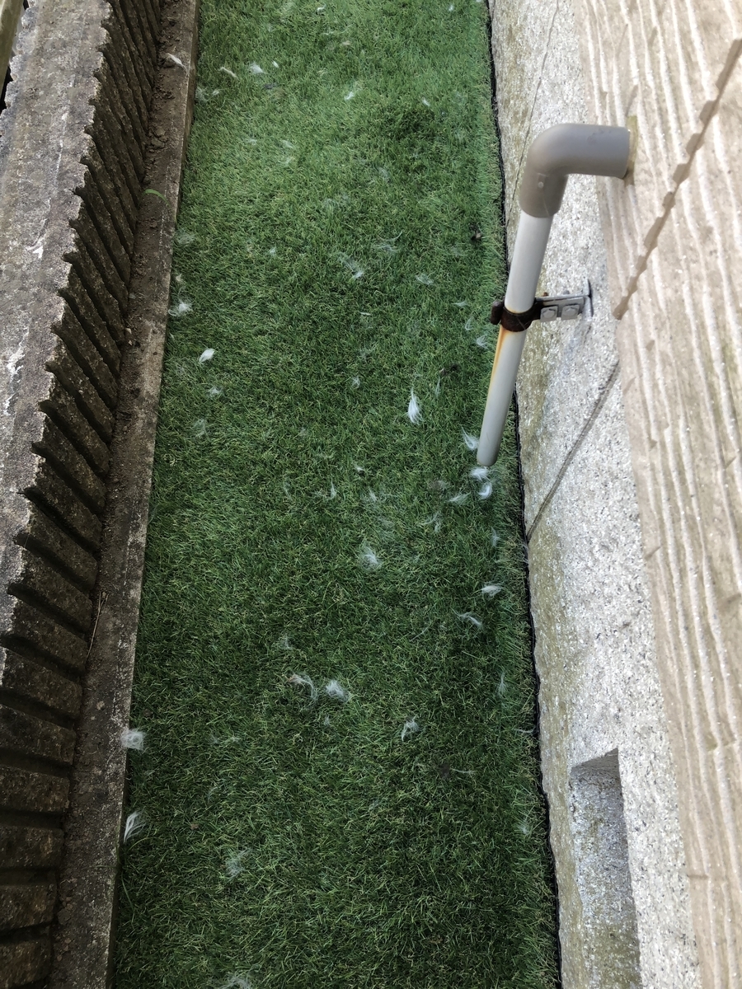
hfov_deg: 48.2
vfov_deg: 61.7
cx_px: 371
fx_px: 829
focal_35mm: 29
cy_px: 494
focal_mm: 3.99
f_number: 1.8
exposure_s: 1/120
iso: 40
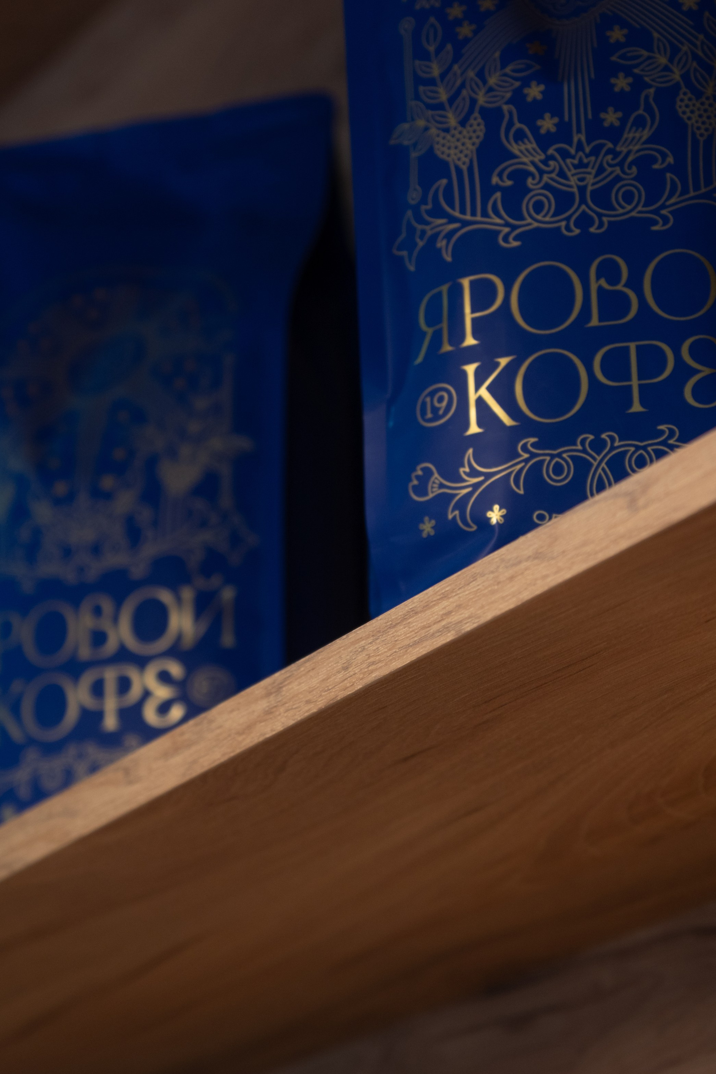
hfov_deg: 11.9
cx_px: 358
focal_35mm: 115
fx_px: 3430
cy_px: 461
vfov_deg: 17.8
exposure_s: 1/30
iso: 200
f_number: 4
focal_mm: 58.6
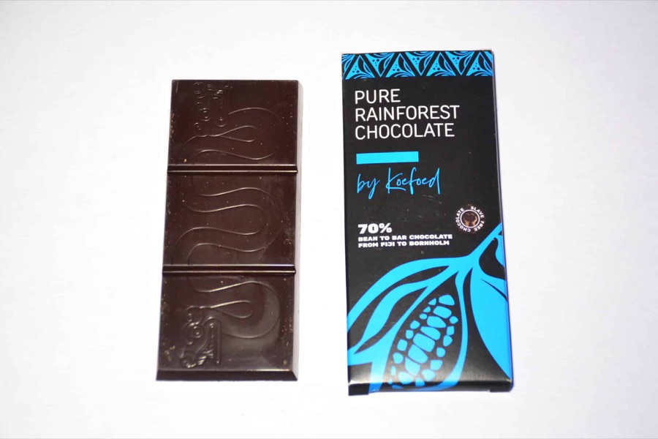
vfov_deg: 16.3
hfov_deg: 24.2
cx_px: 329
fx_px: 1535
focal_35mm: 84
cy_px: 220
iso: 3200
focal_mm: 56
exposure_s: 1/100
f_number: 5
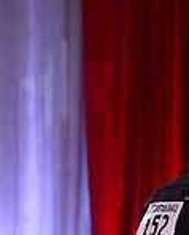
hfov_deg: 4.3
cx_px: 253
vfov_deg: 5.3
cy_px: 421
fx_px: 2502
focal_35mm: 359
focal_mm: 98
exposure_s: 1/250
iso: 2000
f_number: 5.6
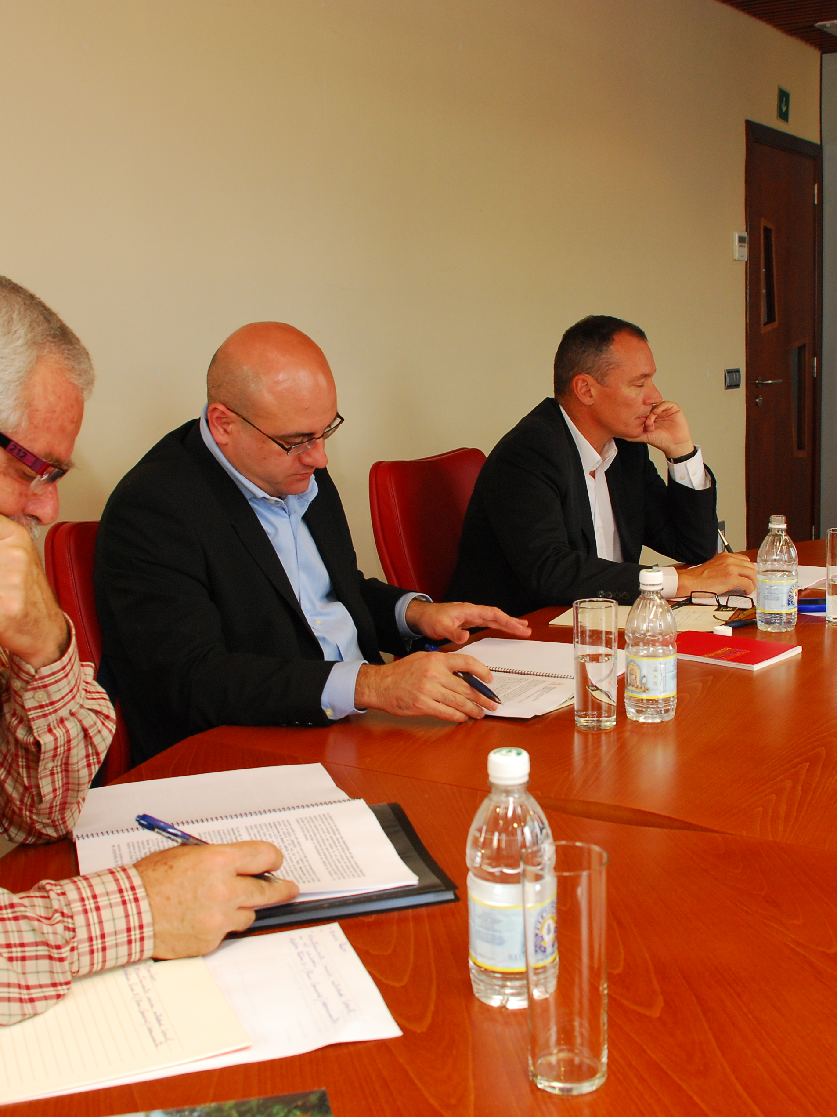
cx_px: 458
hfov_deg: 32.8
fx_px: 1419
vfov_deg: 42.9
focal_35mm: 44
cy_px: 558
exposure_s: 1/60
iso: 400
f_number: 5.6
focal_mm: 20
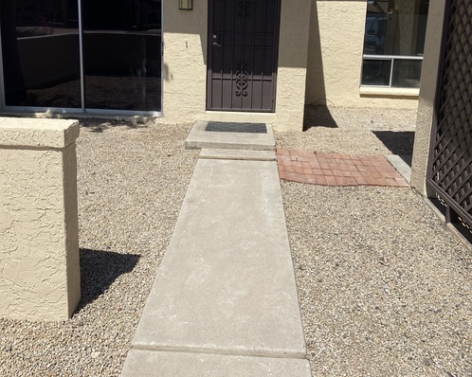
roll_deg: -1.5
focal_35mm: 34
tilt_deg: -10.3
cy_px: 112
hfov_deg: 52.9
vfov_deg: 42.5
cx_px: 236
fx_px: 475
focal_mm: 4.25
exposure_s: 1/3984
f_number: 1.8
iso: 32
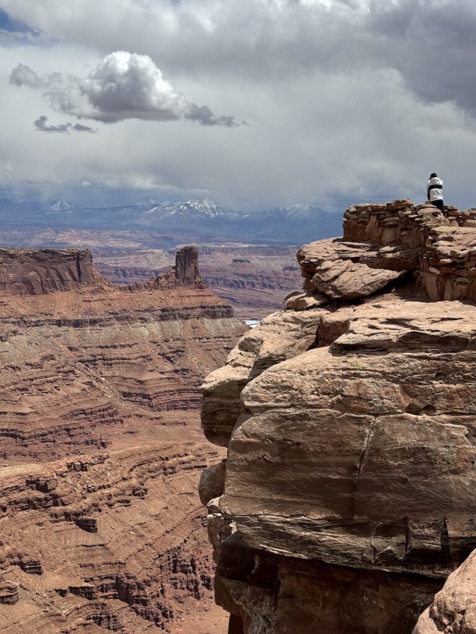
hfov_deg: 30.3
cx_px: 238
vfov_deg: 39.7
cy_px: 317
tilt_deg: -5.8
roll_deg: -0.2
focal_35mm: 48
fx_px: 880
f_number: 1.78
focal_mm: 6.76
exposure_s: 1/7937
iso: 64
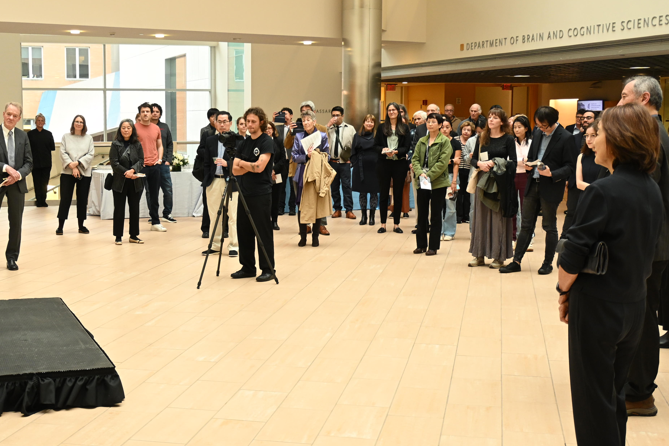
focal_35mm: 54
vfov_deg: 25.1
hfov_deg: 36.6
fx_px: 1003
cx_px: 240
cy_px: 232
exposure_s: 1/40
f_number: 4.2
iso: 640
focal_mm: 24
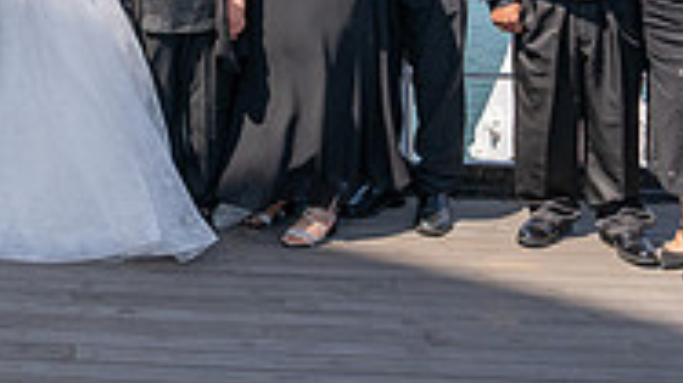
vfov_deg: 14.6
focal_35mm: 78
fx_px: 1412
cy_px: -151
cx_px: -29
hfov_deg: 25.6
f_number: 11
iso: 200
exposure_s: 1/200
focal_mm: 24
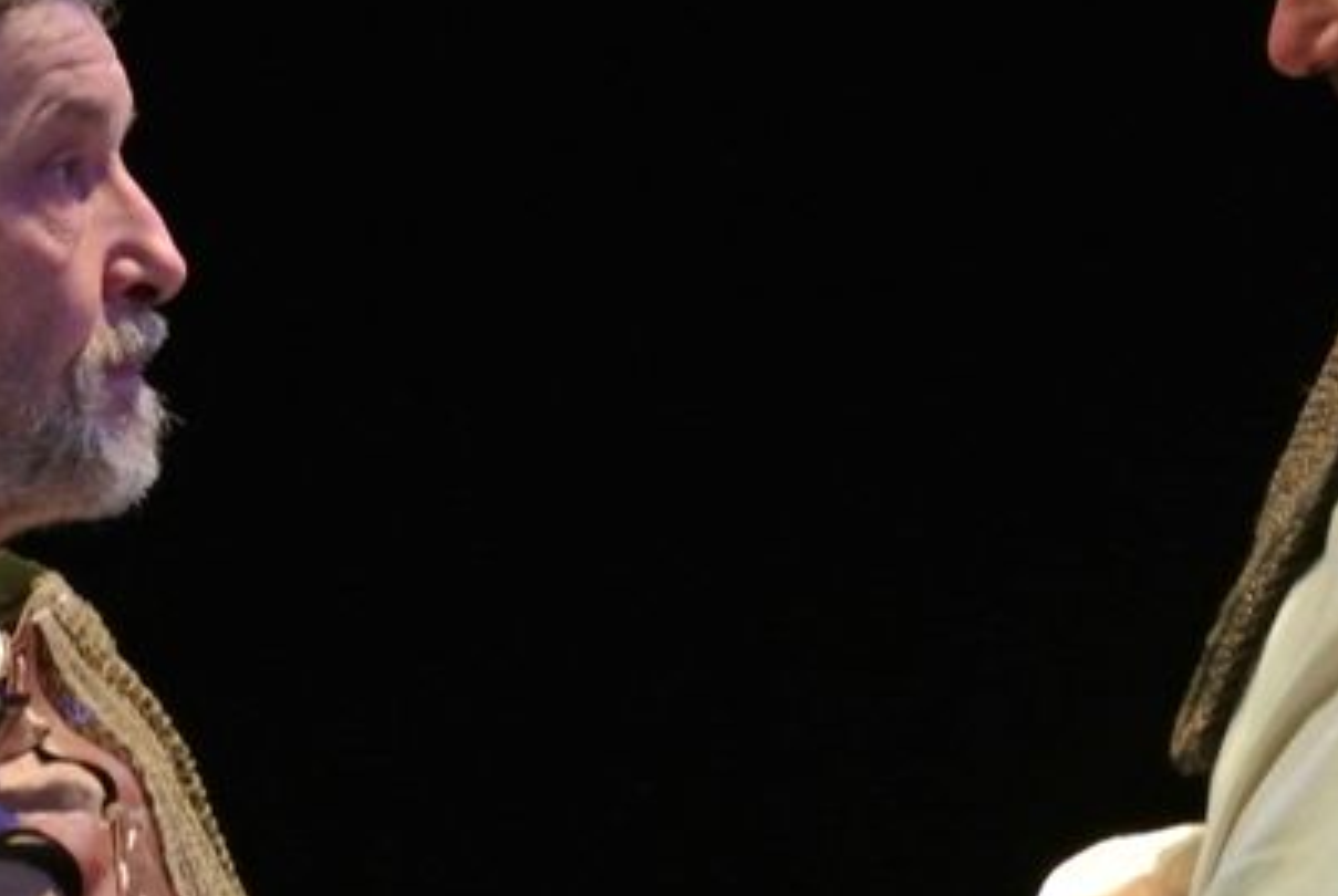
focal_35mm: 589
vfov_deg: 2.3
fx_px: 21923
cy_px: 151
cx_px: 711
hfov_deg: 3.5
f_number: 5.6
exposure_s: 1/80
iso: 3200
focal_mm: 110
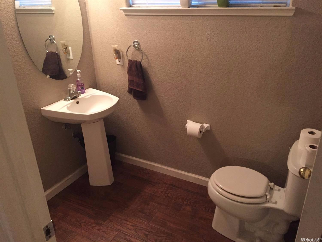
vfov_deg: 48.2
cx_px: 161
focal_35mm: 29
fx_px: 270
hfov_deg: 61.7
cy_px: 121
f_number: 2.2
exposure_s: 1/30
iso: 250
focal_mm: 4.15
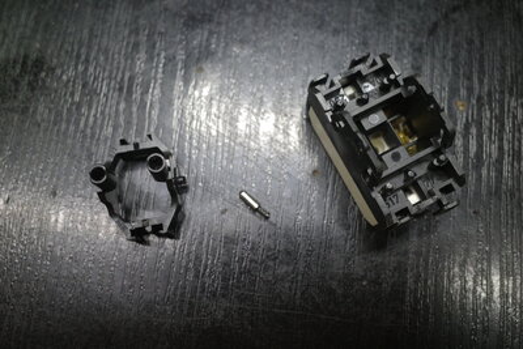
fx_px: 407
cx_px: 262
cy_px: 174
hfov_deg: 65.5
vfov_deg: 46.4
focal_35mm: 28
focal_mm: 18.3
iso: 1600
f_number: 4
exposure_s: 1/10
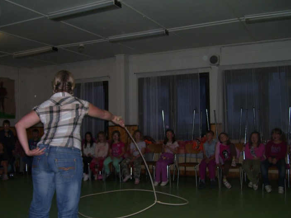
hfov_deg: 44.7
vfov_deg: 34.3
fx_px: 353
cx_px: 126
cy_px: 117
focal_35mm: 42
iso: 80
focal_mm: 6
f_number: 2.7
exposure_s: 1/60
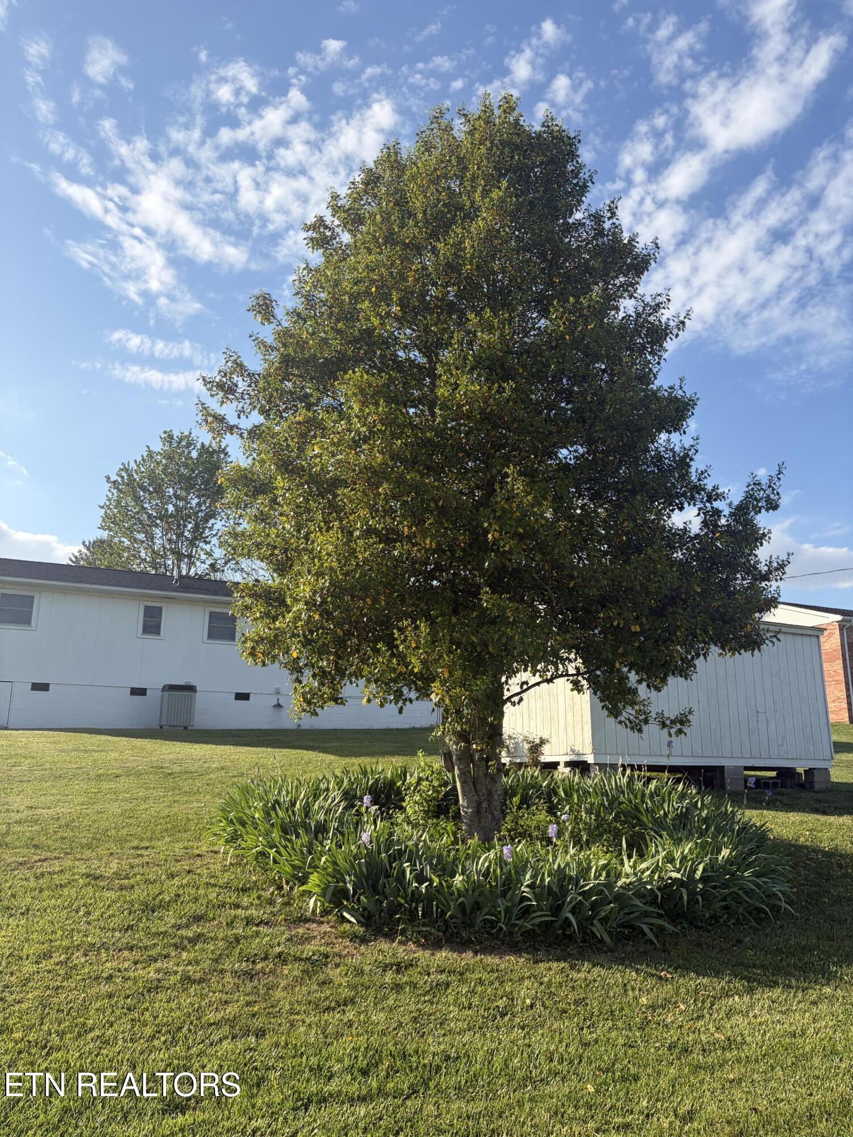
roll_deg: -0.6
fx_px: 854
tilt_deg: +13.9
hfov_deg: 53.1
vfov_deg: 67.3
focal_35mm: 26
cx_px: 426
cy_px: 568
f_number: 1.6
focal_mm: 5.96
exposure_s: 1/2075
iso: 50
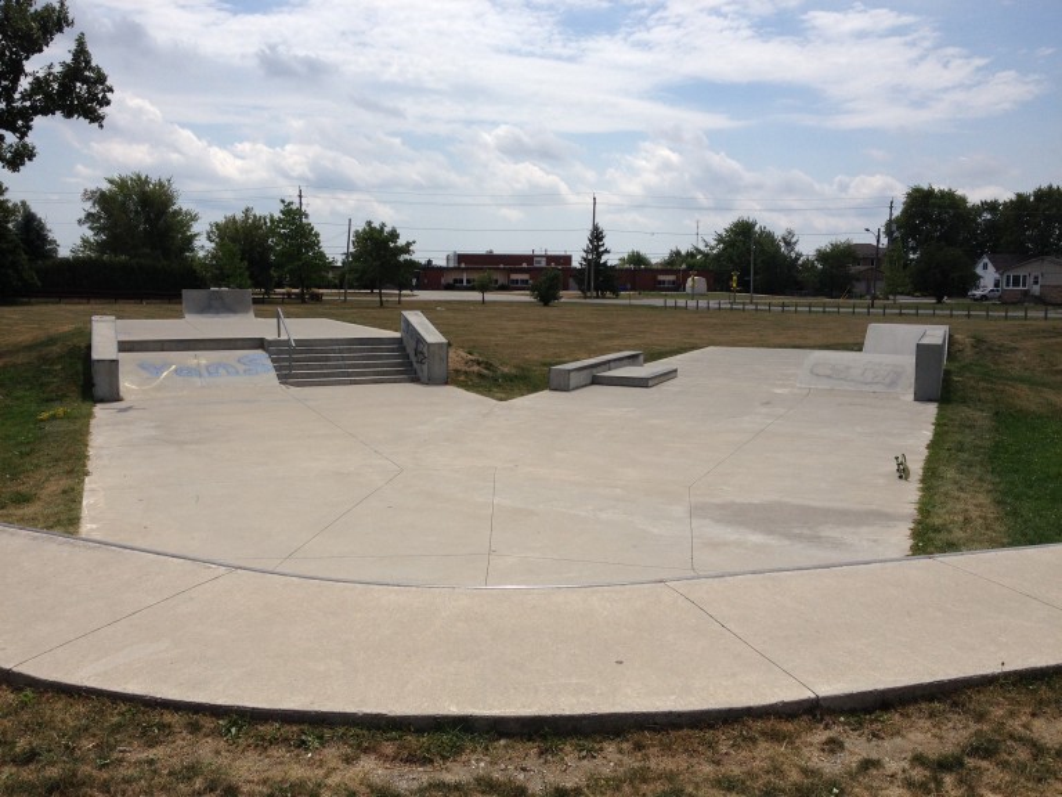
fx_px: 1074
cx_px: 531
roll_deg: -2.3
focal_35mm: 35
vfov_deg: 40.7
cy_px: 398
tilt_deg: -10.1
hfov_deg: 52.6
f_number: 2.4
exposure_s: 1/3953
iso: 50
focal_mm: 4.28
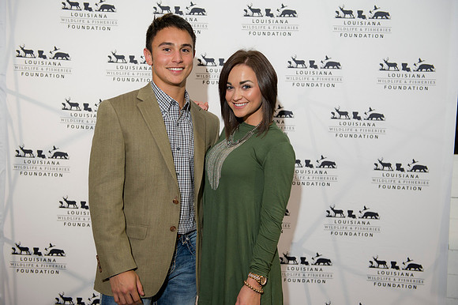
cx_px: 229
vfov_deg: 29.8
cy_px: 152
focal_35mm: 45
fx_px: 572
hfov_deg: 43.6
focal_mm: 45
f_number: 3.5
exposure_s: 1/125
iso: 800
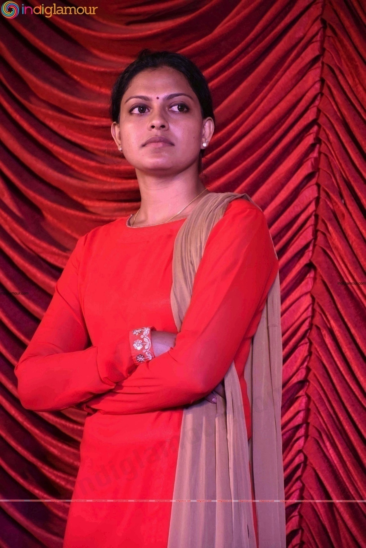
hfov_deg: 8.7
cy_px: 274
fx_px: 2402
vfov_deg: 13.0
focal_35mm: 158
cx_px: 183
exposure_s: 1/100
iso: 800
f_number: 5.6
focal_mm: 105
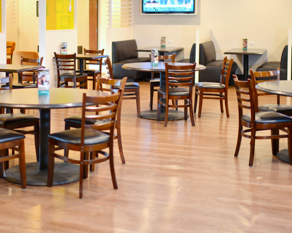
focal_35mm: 64
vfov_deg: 23.6
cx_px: 106
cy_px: 59
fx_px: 553
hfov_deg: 29.4
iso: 200
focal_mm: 35
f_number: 1.4
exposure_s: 1/50
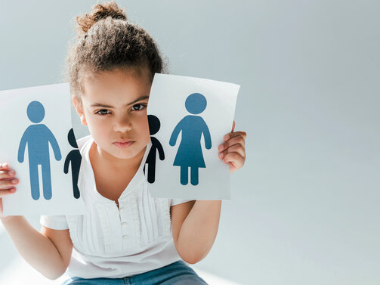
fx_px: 604
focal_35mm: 55
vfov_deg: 26.5
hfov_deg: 34.9
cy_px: 143
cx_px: 164
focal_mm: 50
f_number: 5
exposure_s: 1/160
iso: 100
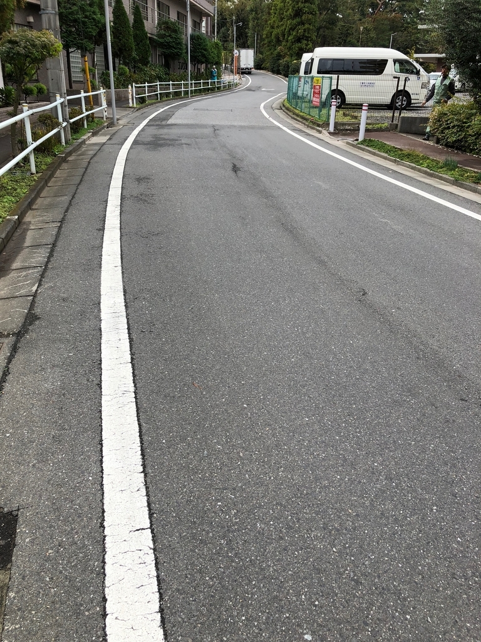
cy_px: 321
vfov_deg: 63.4
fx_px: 519
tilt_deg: -21.0
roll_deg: -2.4
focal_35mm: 28
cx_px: 240
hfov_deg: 49.7
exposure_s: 1/592
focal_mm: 3.99
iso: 20
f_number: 1.8
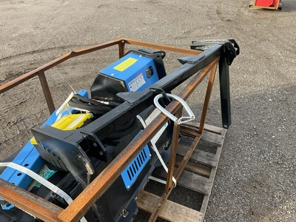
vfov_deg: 48.2
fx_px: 248
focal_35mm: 29
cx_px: 148
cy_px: 111
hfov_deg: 61.7
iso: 20
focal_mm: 3
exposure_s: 1/224
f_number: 1.8
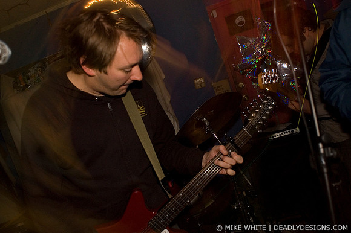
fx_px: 292
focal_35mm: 30
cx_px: 176
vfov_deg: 43.6
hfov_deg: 62.0
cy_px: 116
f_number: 3.2
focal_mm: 20
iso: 800
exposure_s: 1/10
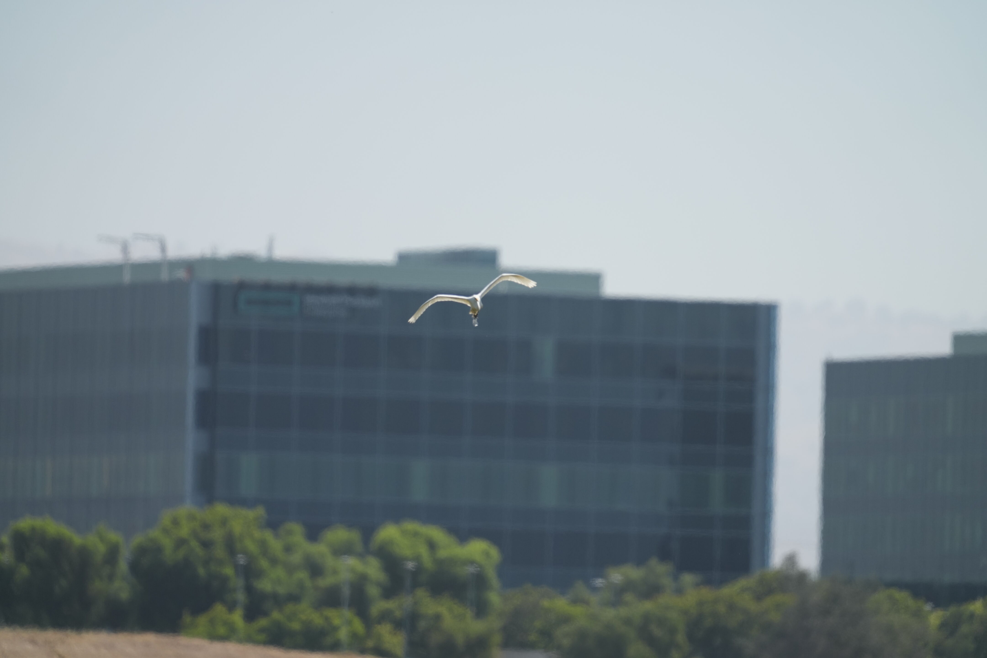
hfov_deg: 3.4
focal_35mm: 600
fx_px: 16449
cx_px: 494
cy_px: 329
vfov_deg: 2.3
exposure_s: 1/2000
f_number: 5.6
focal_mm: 600
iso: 500
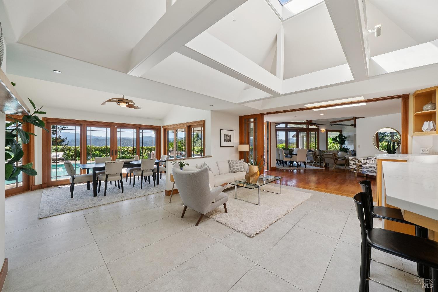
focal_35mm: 13
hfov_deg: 108.3
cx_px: 219
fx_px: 158
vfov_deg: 85.4
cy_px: 146
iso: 640
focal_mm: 13
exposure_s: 1/100
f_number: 11
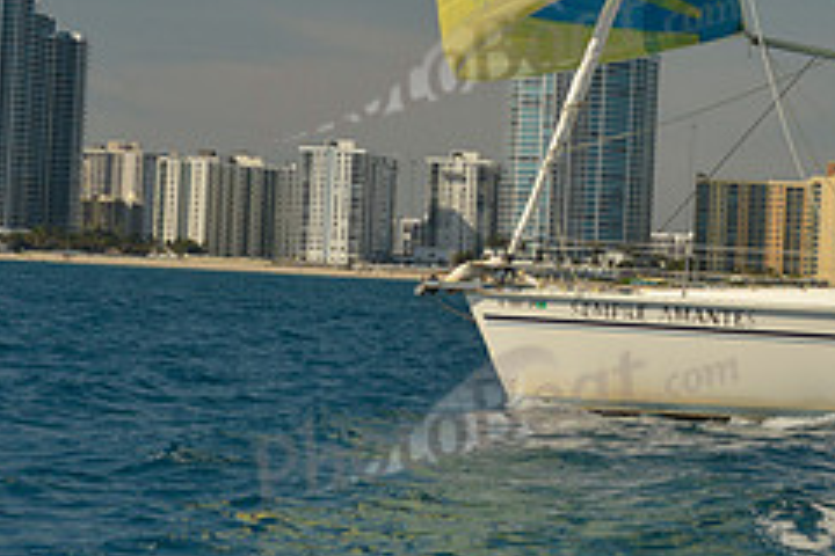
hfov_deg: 12.0
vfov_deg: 8.1
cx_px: 922
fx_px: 3920
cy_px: 189
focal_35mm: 169
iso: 200
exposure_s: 1/500
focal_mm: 70
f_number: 9
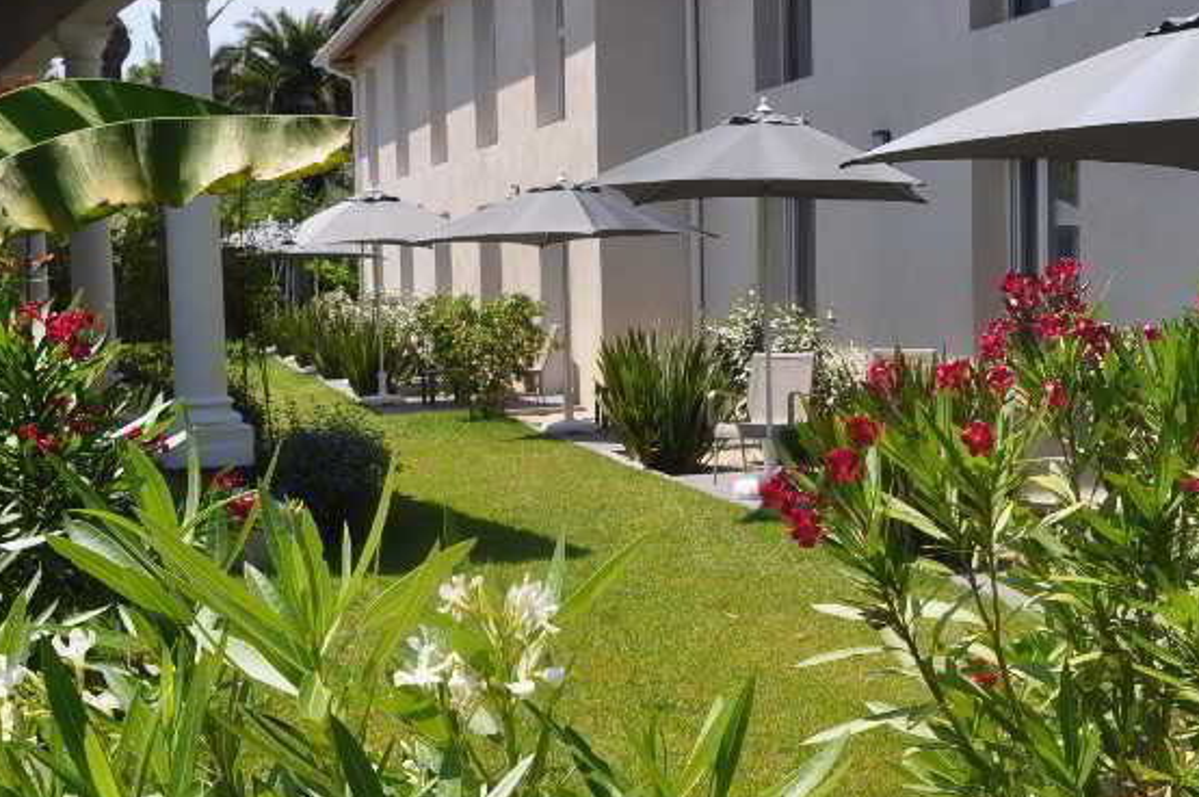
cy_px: 478
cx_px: 764
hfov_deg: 37.9
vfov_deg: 25.9
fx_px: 1730
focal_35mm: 52
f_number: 9
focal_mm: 24
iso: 200
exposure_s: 1/125
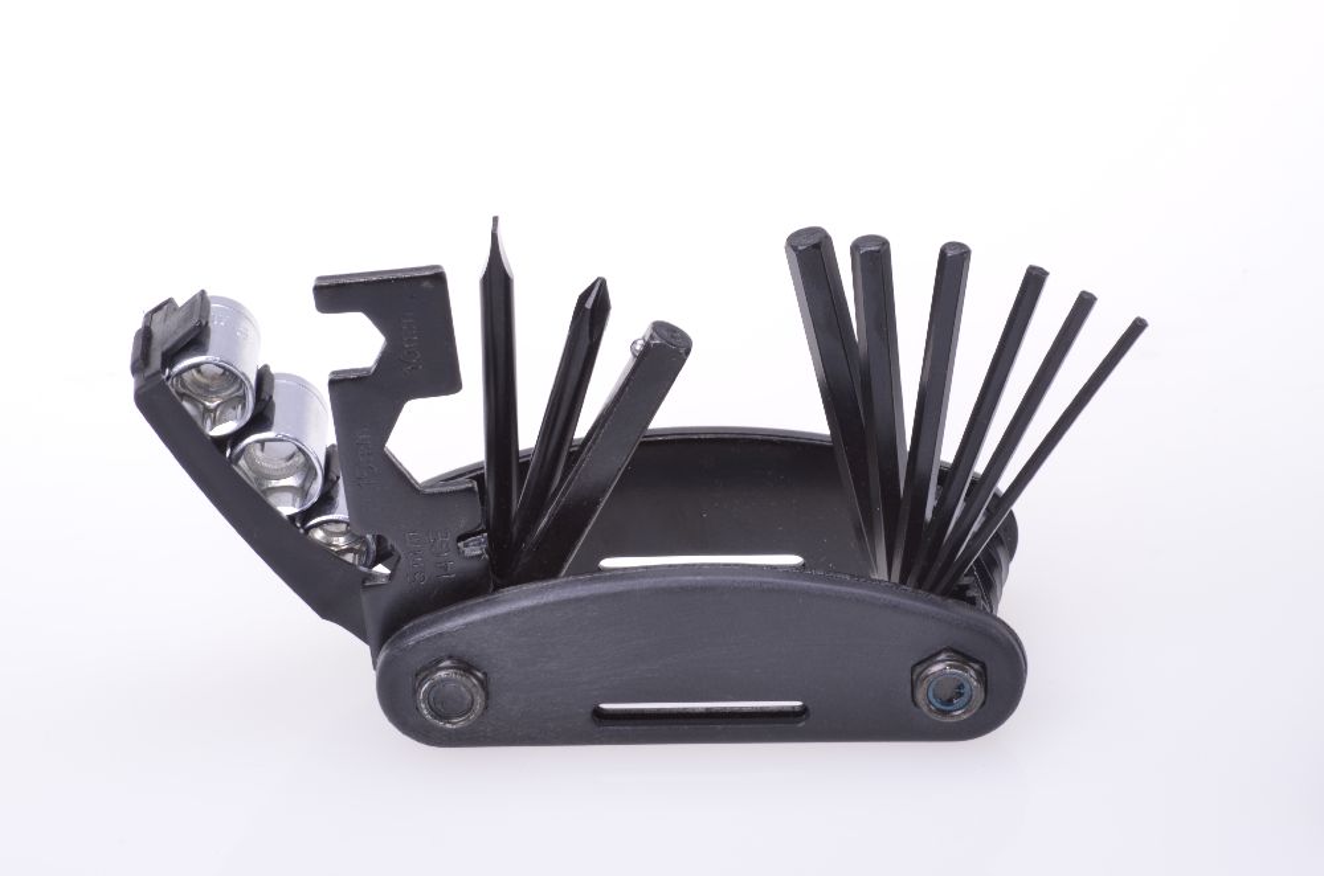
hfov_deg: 11.8
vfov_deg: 7.9
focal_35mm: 174
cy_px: 438
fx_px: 6385
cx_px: 662
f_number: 22
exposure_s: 1/60
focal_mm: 116
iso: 100
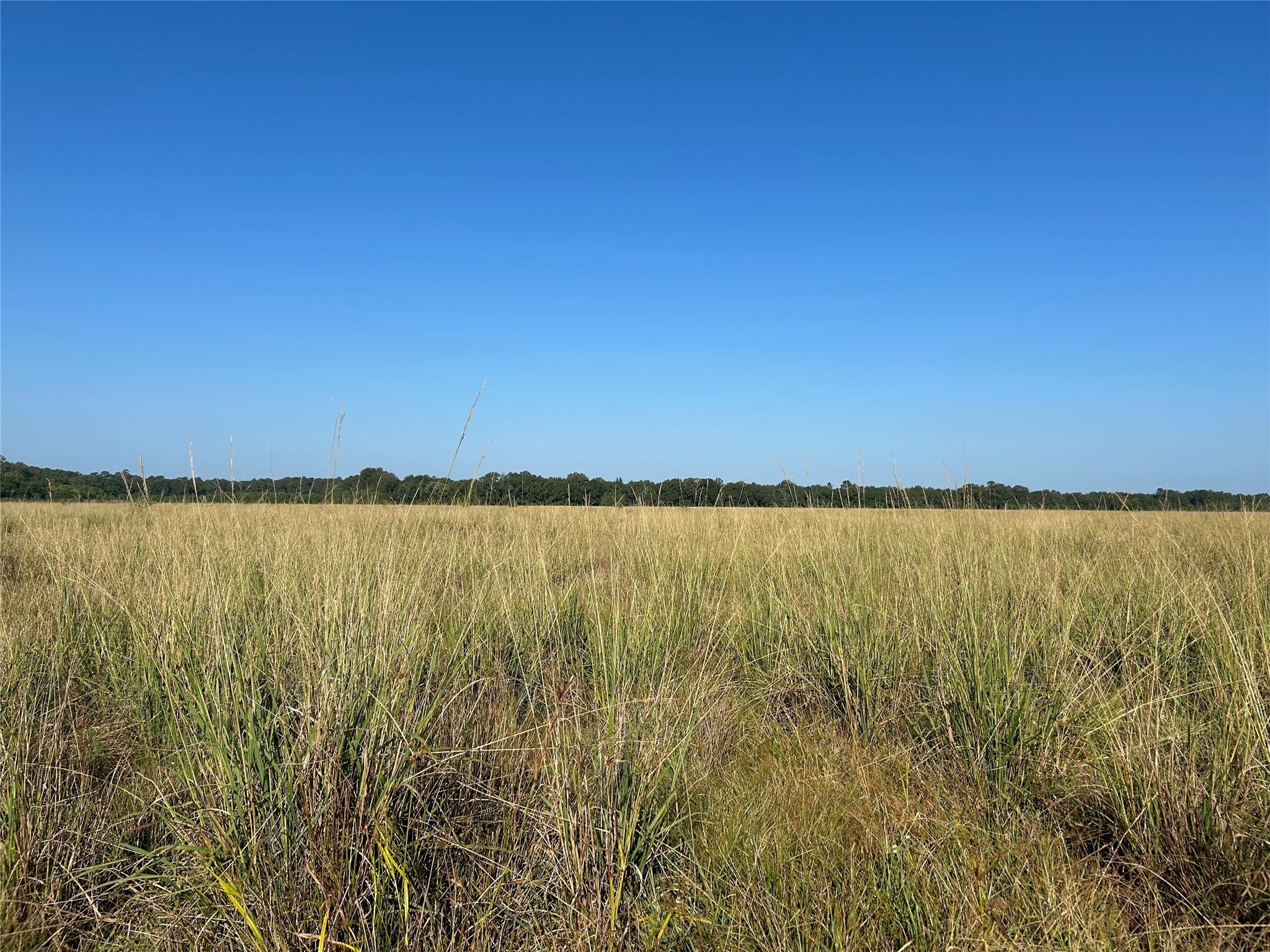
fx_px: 954
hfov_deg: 67.3
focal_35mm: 26
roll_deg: -0.9
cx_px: 635
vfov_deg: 53.1
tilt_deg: +2.4
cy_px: 476
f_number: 1.5
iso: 50
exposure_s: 1/5882
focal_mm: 5.7
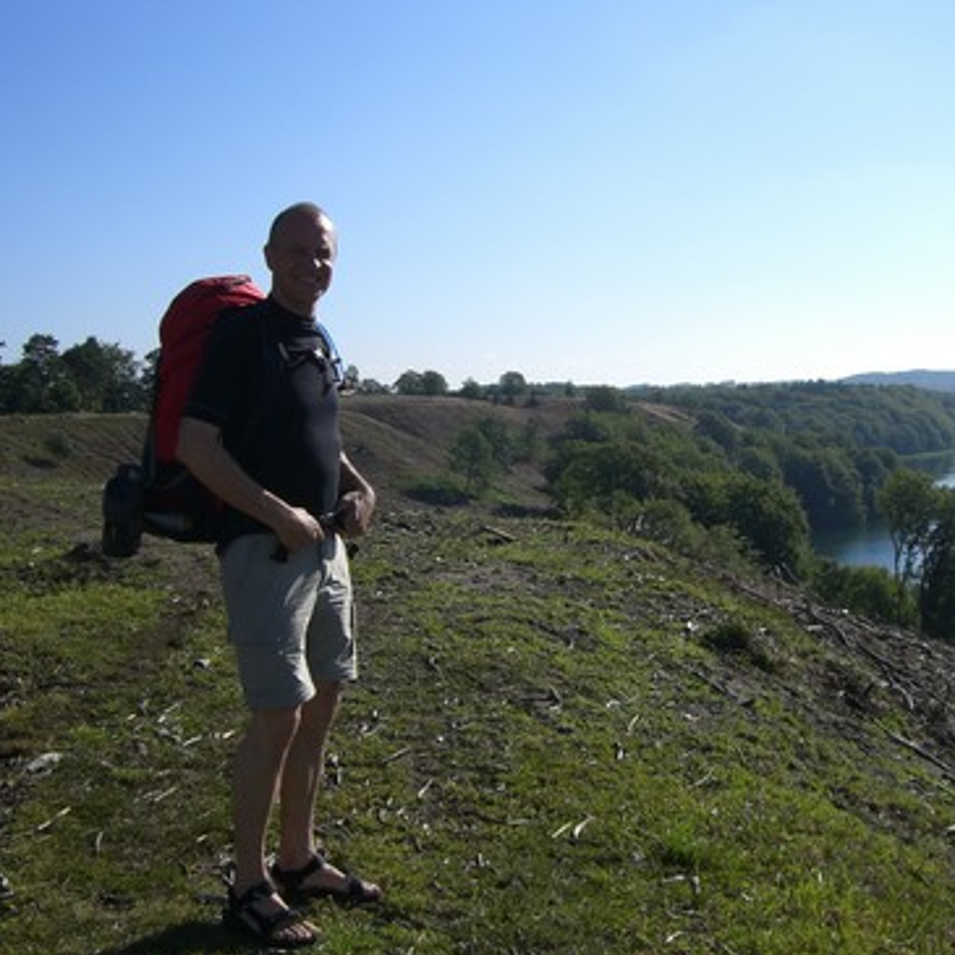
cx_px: 589
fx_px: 1436
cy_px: 478
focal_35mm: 46
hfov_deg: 36.6
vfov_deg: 36.8
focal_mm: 6.2
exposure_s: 1/1000
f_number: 4.3
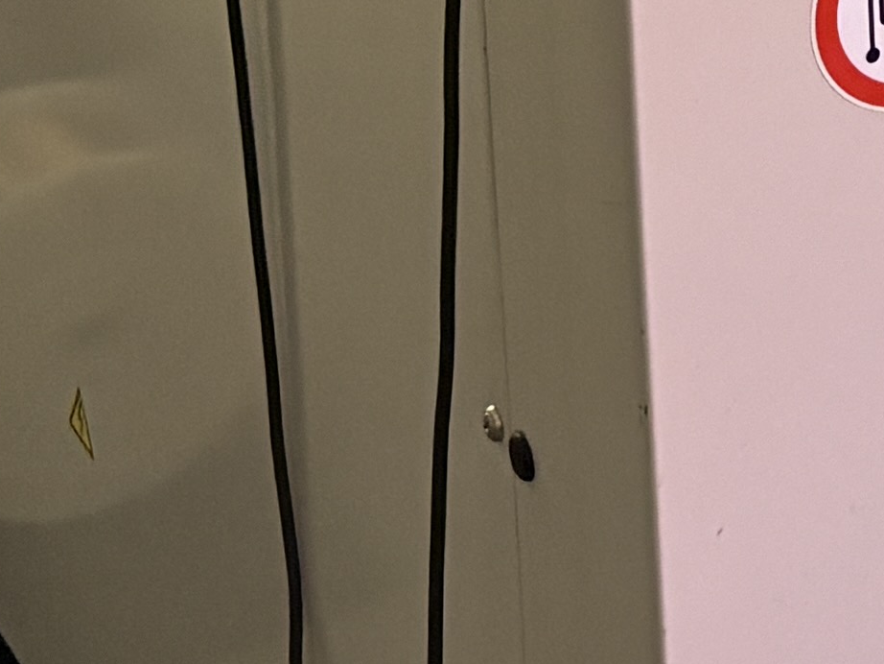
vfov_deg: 8.4
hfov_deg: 11.4
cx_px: 1573
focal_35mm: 161
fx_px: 4113
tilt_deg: -12.0
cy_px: -992
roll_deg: -0.6
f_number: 1.6
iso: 250
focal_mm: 5.96
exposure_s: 1/50
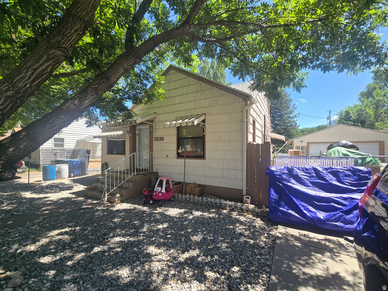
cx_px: 194
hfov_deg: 106.2
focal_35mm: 13
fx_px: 146
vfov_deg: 89.9
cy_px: 146
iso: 50
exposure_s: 1/900
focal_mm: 2.2
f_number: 2.2
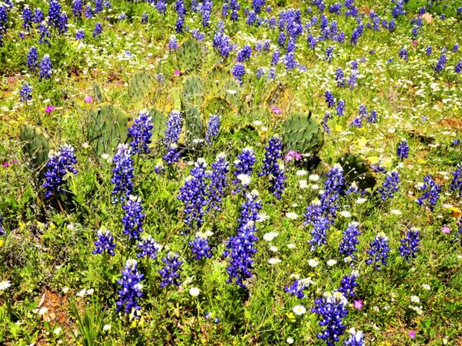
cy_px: 172
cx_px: 198
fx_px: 574
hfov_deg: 43.8
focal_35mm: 43
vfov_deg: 33.6
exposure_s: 1/125
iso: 200
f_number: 16
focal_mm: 26
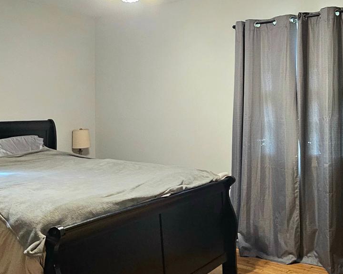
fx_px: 365
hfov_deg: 50.2
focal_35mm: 36
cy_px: 106
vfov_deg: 40.9
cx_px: 194
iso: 320
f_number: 2.2
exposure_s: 1/40
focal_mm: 2.2
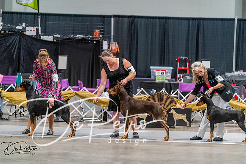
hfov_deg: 11.9
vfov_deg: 7.9
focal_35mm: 173
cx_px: 123
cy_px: 82
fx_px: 1182
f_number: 2.8
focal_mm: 171
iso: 6400
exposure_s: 1/250
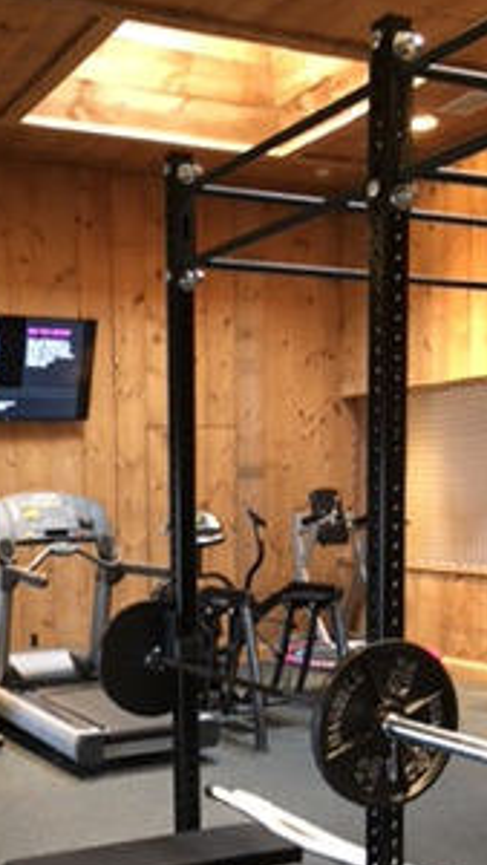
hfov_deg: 24.7
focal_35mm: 48
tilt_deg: -6.2
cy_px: 617
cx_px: 124
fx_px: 1101
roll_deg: -0.7
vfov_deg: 41.9
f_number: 1.8
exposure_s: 1/5
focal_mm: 4
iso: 80
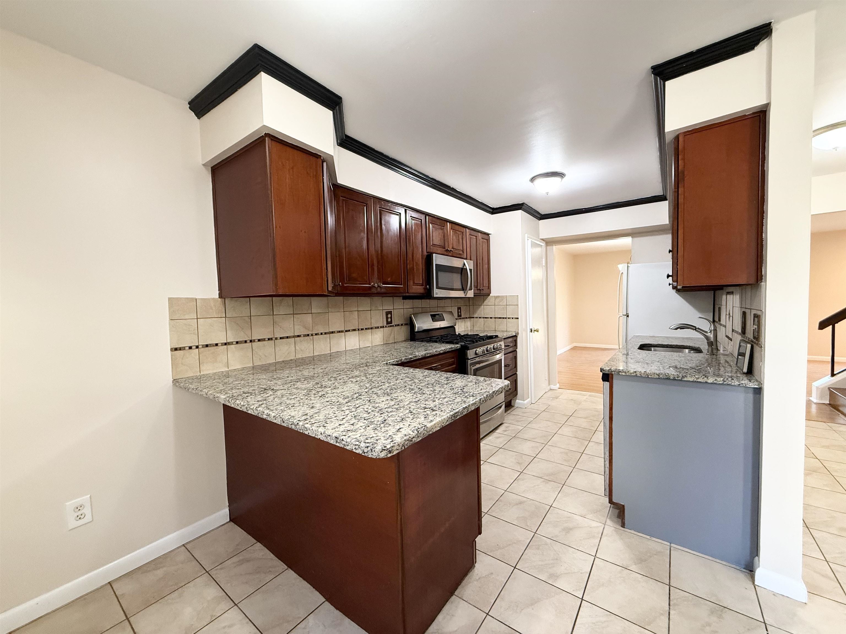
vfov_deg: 85.7
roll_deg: +1.5
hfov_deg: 102.1
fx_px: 342
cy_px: 317
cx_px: 423
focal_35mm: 14
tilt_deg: -2.3
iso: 320
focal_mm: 2.22
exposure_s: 1/60
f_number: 2.2
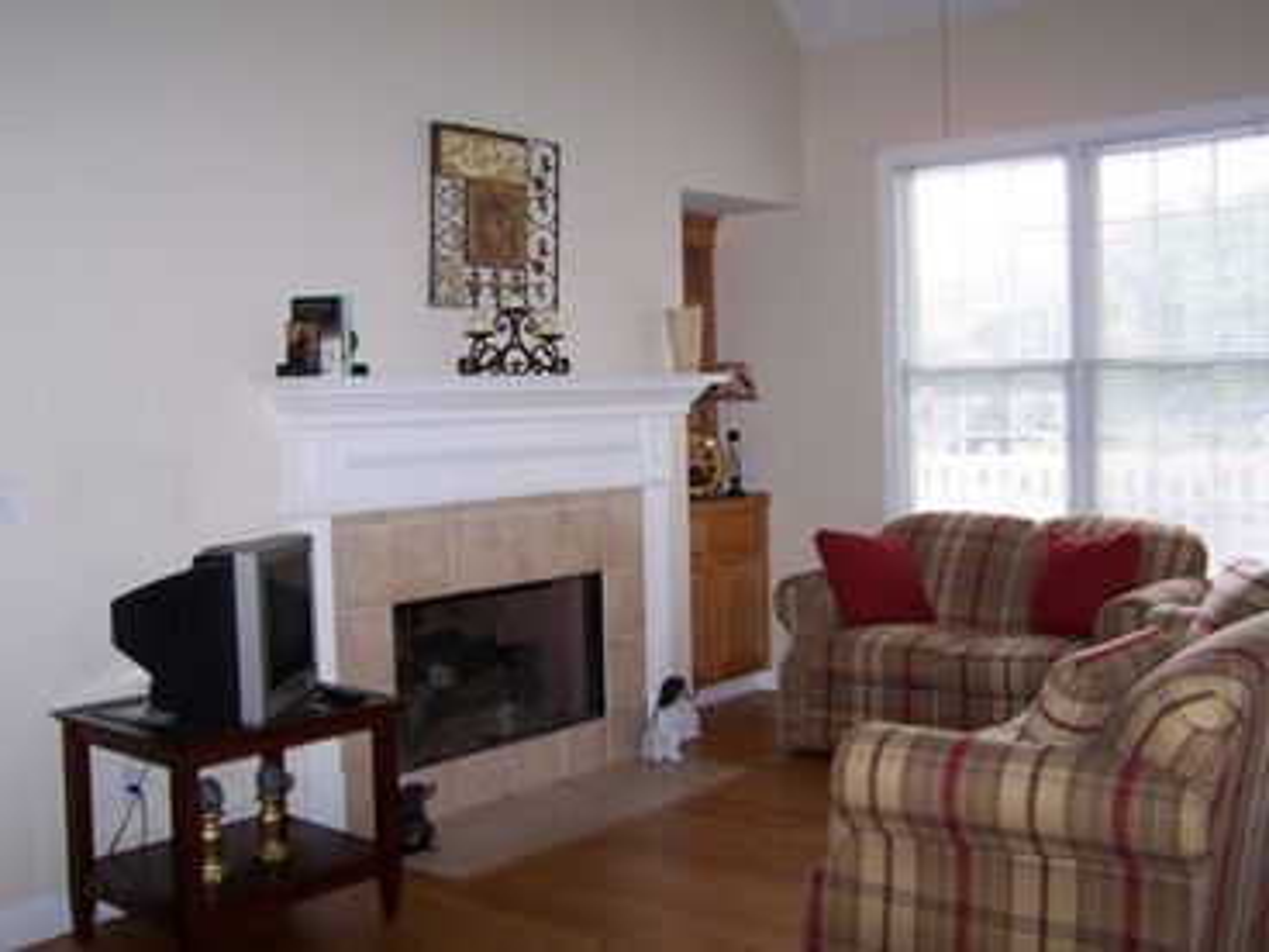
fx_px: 1393
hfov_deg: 49.0
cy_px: 476
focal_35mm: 38
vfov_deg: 37.7
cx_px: 634
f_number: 2.8
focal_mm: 6.3
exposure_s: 1/60
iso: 140
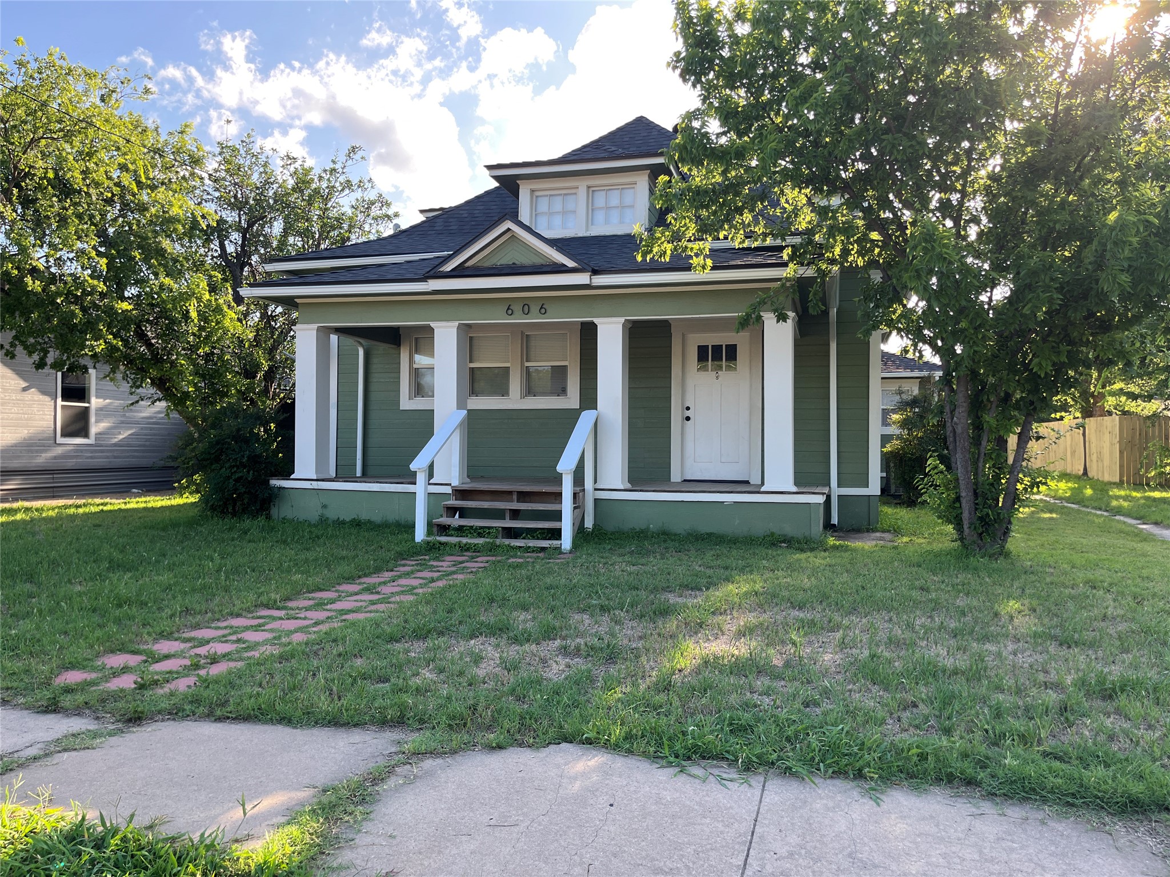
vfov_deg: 53.1
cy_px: 438
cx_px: 585
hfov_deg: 67.3
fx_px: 879
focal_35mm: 26
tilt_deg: +1.1
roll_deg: +0.3
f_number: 1.6
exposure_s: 1/520
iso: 50
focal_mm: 5.1
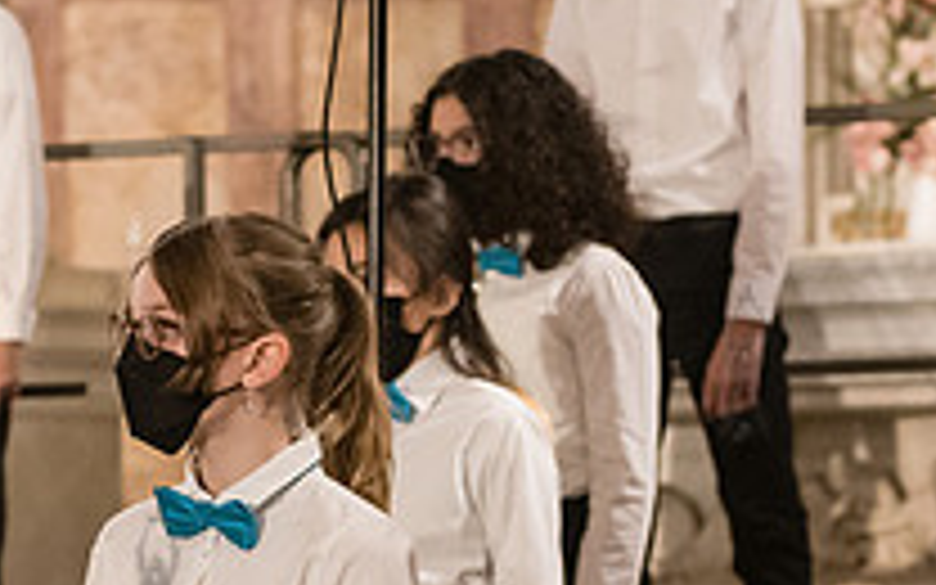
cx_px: 574
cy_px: 901
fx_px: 6556
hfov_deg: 8.2
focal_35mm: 257
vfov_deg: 5.1
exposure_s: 1/125
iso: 4000
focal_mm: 80
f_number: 5
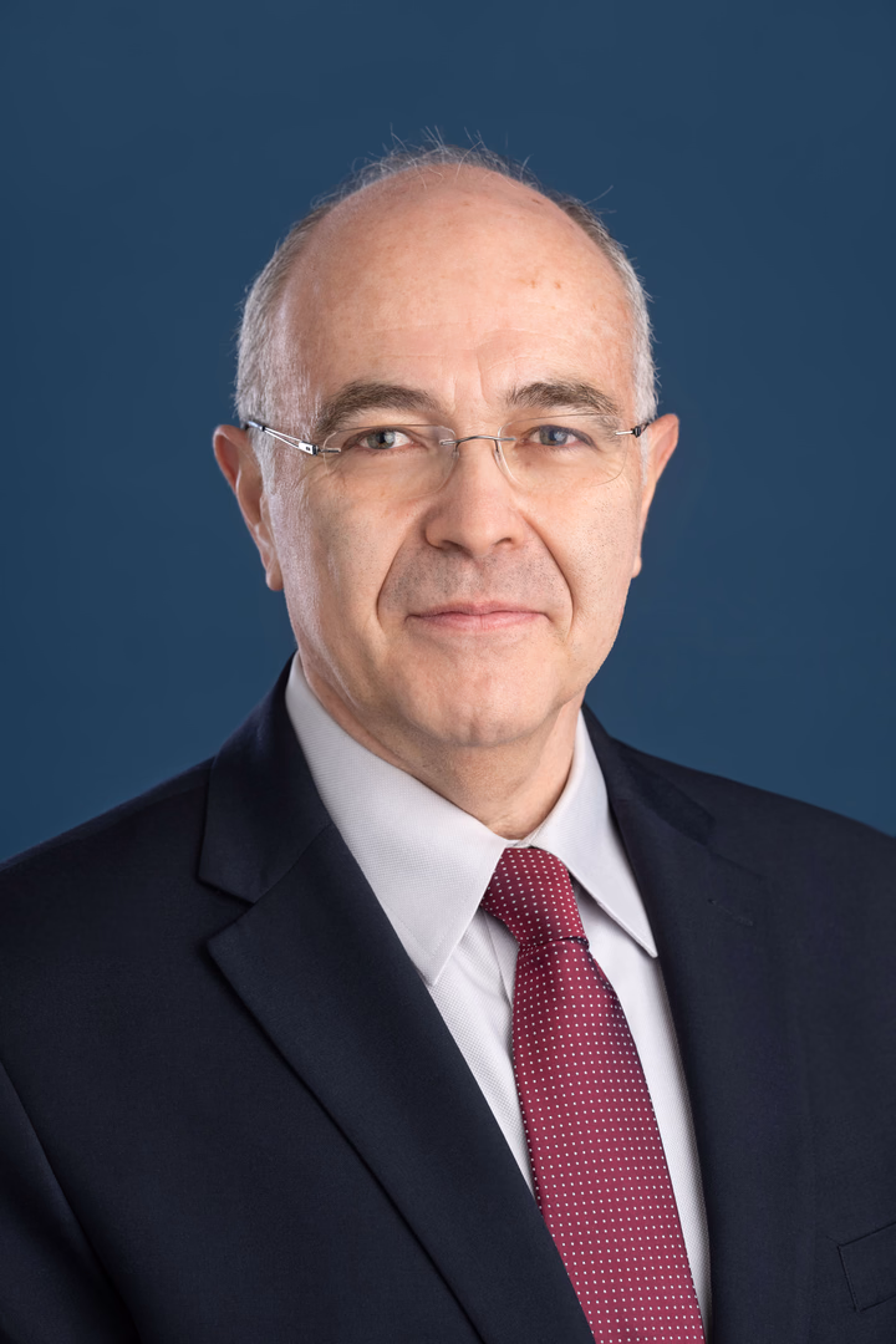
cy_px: 672
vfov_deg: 12.5
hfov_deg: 8.3
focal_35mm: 165
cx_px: 448
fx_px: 6160
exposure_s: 1/200
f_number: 6.3
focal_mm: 165
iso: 320
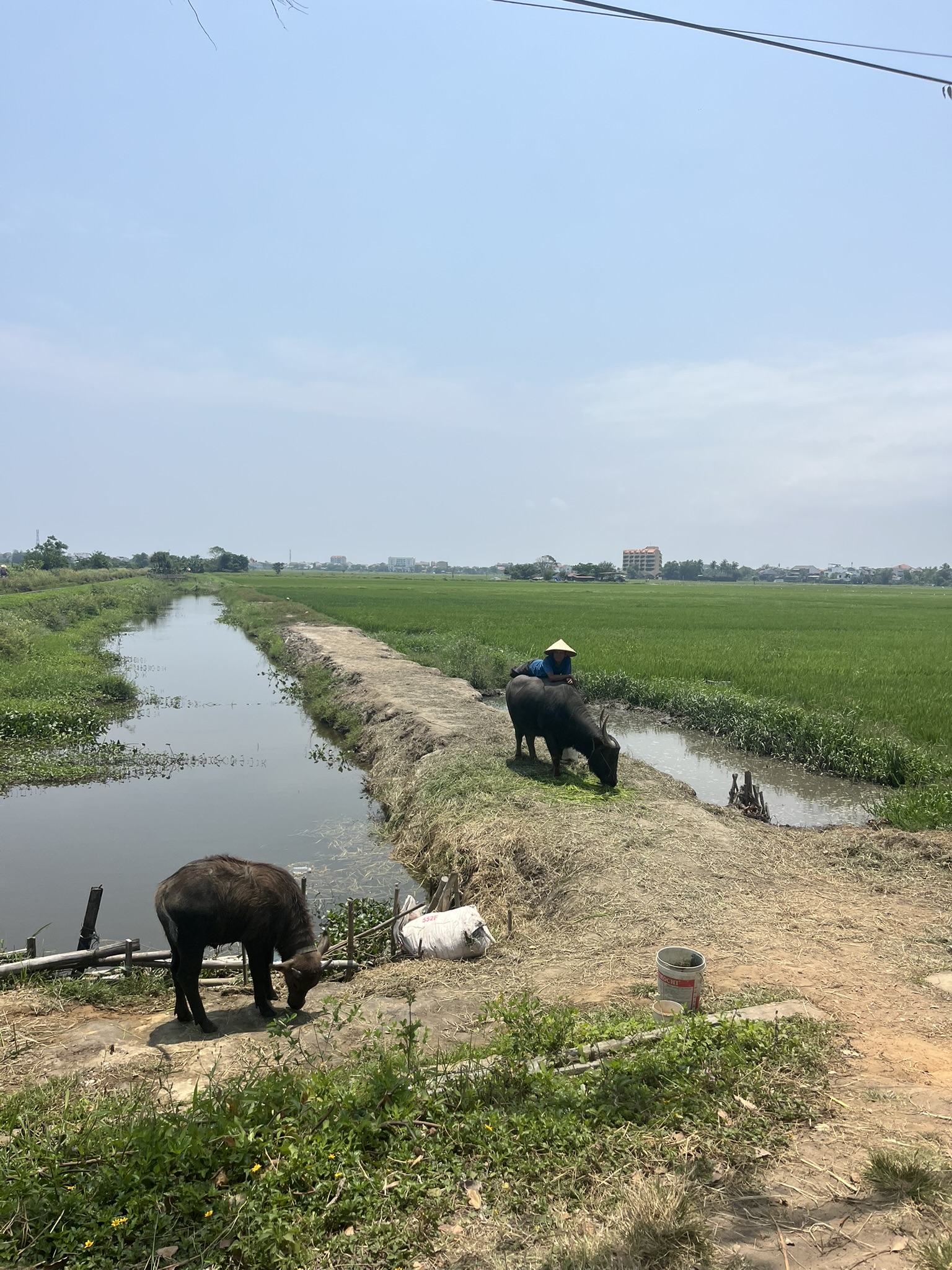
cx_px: 476
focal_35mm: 26
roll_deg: -0.7
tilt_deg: -4.0
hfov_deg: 53.1
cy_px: 635
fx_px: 953
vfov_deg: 67.3
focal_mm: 5.1
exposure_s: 1/5848
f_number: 1.6
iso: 50
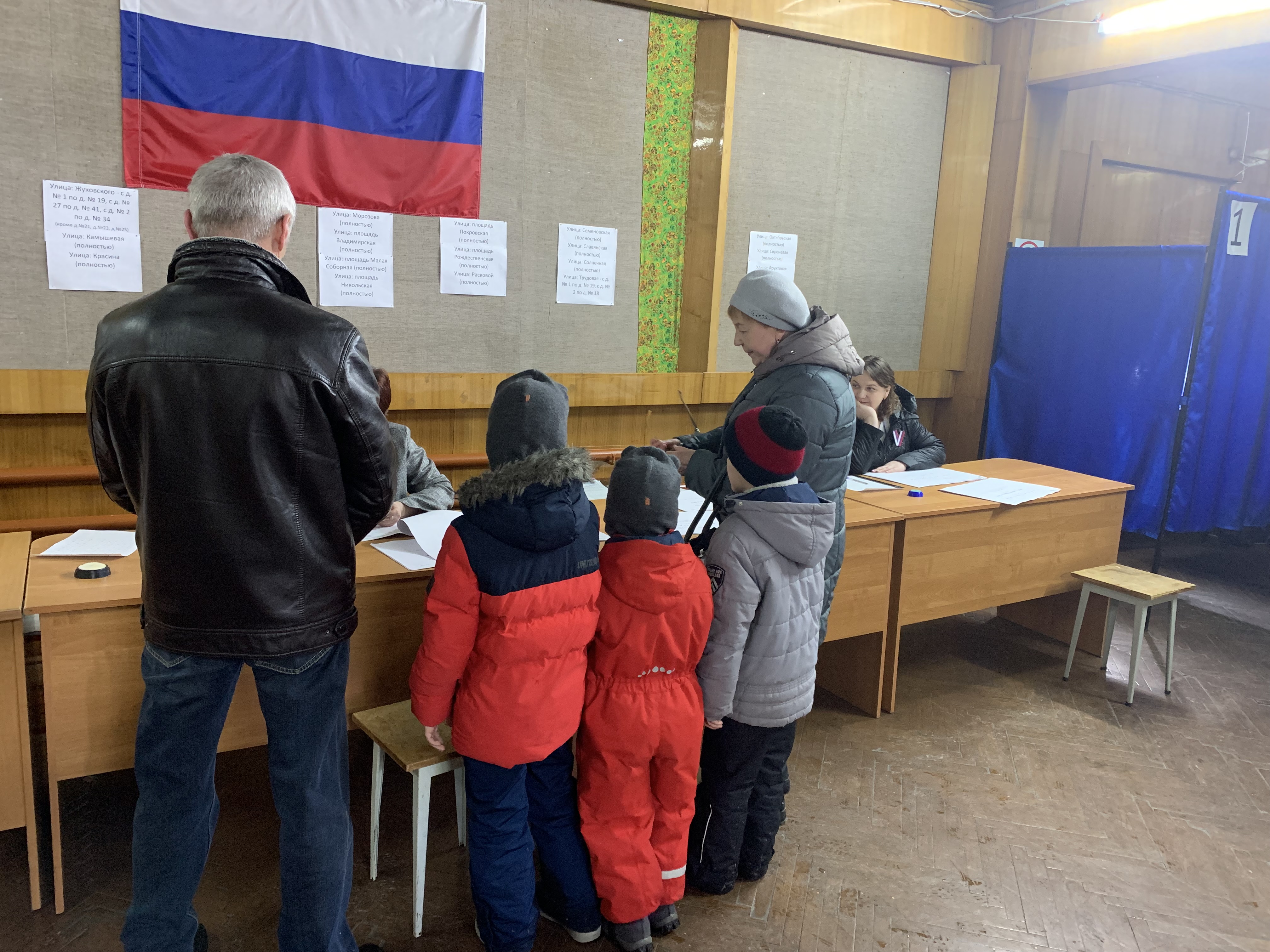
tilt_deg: -10.8
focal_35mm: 26
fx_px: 954
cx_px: 635
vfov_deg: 53.1
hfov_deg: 67.3
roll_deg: -2.5
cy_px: 476
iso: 320
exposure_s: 1/50
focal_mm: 4.25
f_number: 1.8
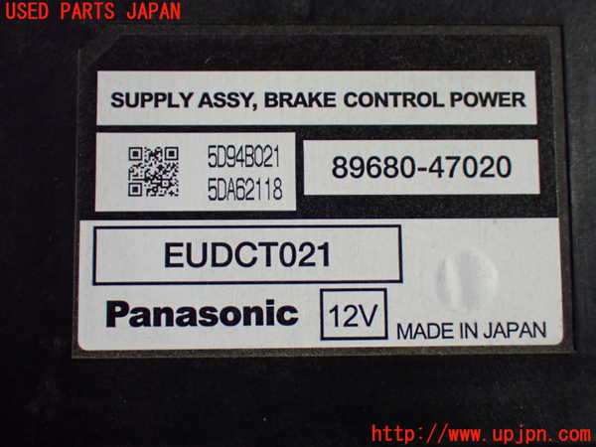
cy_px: 224
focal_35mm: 50
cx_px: 298
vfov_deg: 29.1
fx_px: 861
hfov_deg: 38.2
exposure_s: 1/50
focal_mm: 9.01
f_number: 3.2
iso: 1000
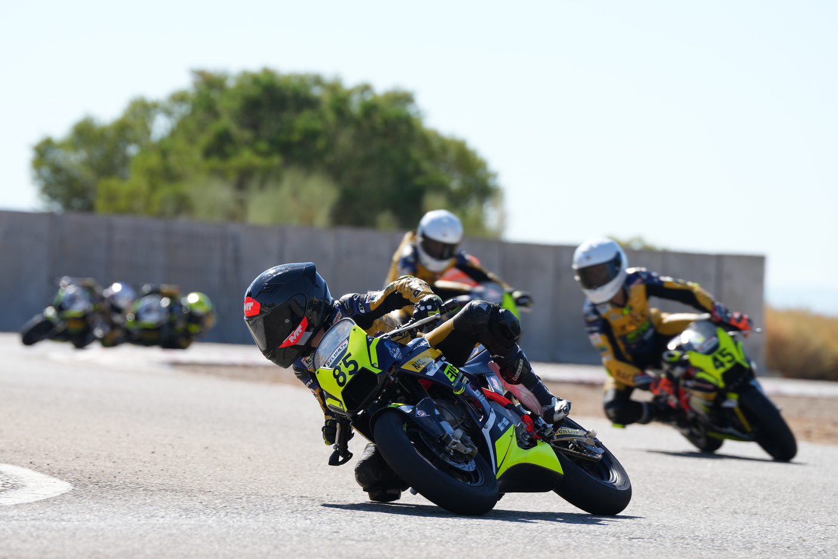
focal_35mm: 300
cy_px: 280
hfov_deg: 6.9
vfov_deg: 4.6
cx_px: 419
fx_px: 6983
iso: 125
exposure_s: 1/800
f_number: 4.5
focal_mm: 200
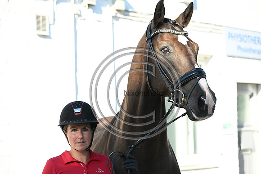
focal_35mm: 120
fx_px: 870
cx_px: 130
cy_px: 87
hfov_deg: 17.1
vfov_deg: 11.4
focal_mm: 120
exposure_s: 1/2500
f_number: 5
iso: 2000
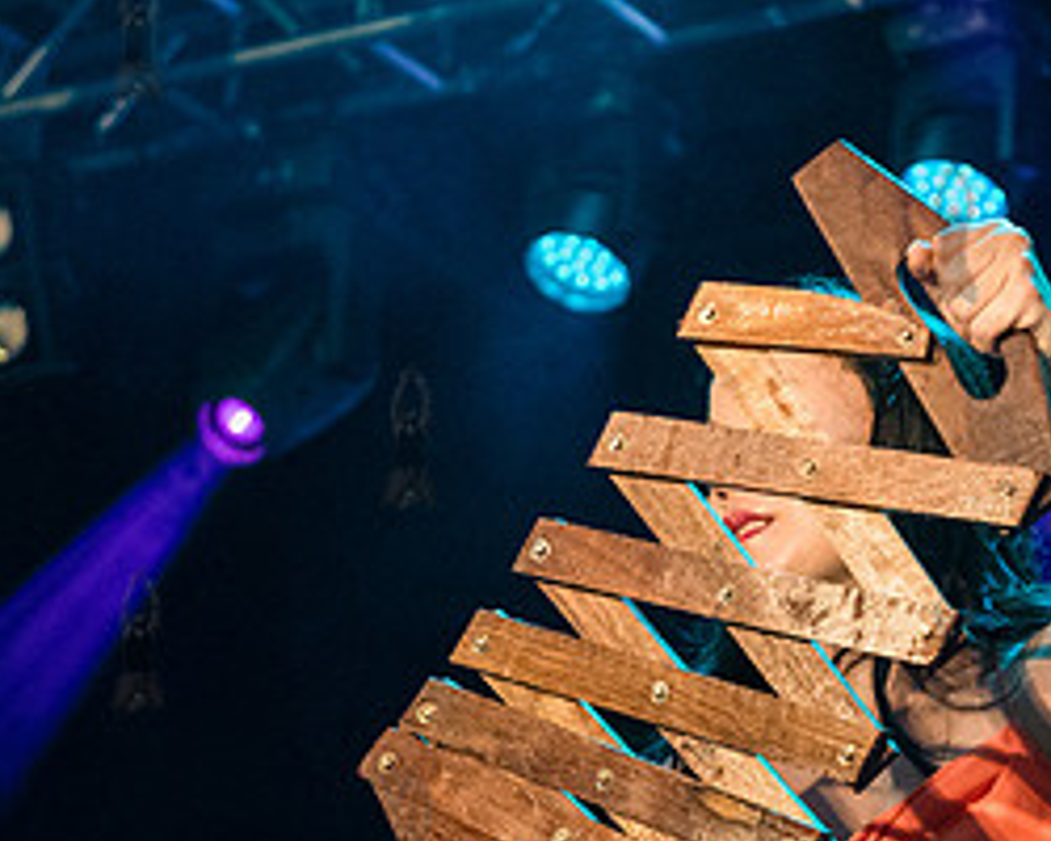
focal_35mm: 160
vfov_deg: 9.6
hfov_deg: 12.0
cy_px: 633
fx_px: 4977
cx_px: 846
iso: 6400
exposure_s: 1/500
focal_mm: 58
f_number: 4
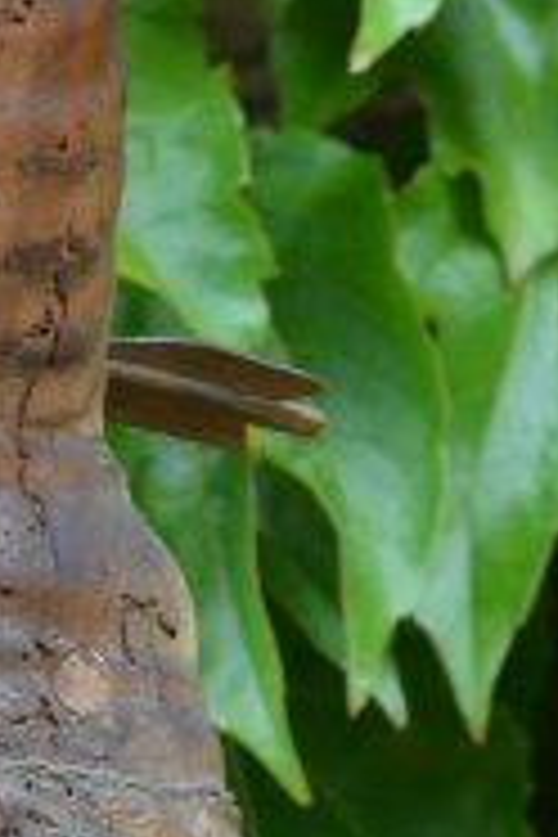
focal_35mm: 483
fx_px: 11229
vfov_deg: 4.3
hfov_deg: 2.8
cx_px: -158
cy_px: 1035
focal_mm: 50
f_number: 4
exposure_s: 1/60
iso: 100
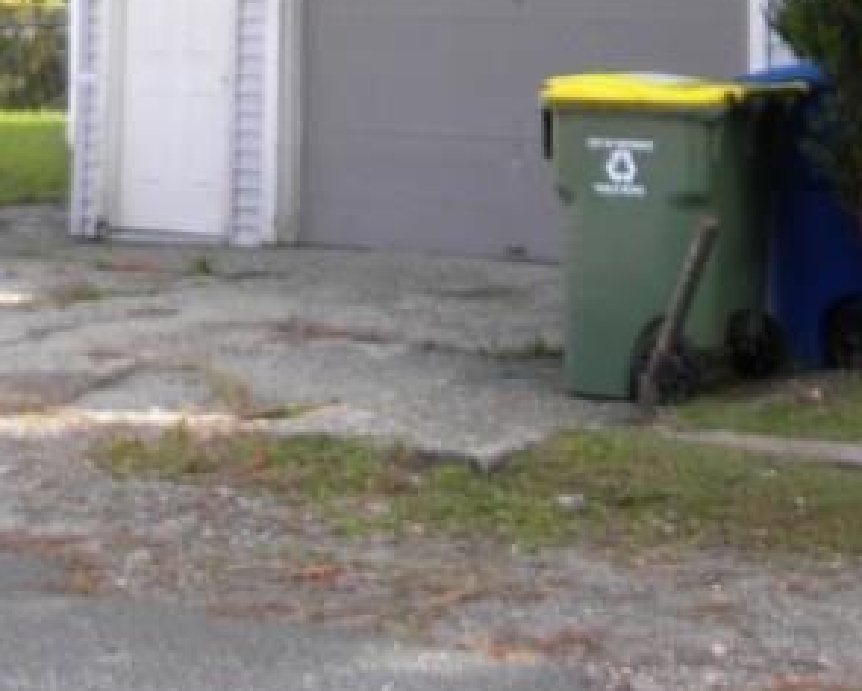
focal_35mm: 85
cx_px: 1312
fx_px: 2171
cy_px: -285
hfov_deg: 19.4
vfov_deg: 16.7
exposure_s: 1/125
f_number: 3.5
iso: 80
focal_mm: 5
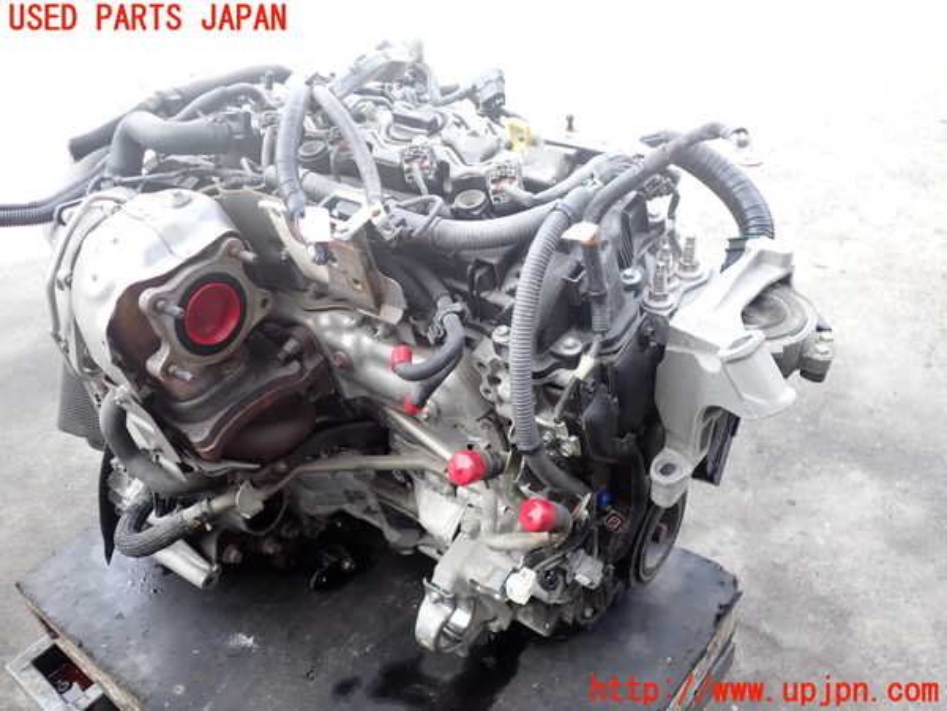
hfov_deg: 60.0
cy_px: 356
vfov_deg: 46.8
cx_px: 474
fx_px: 821
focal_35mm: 30
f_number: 2.3
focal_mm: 5.4
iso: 100
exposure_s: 1/200
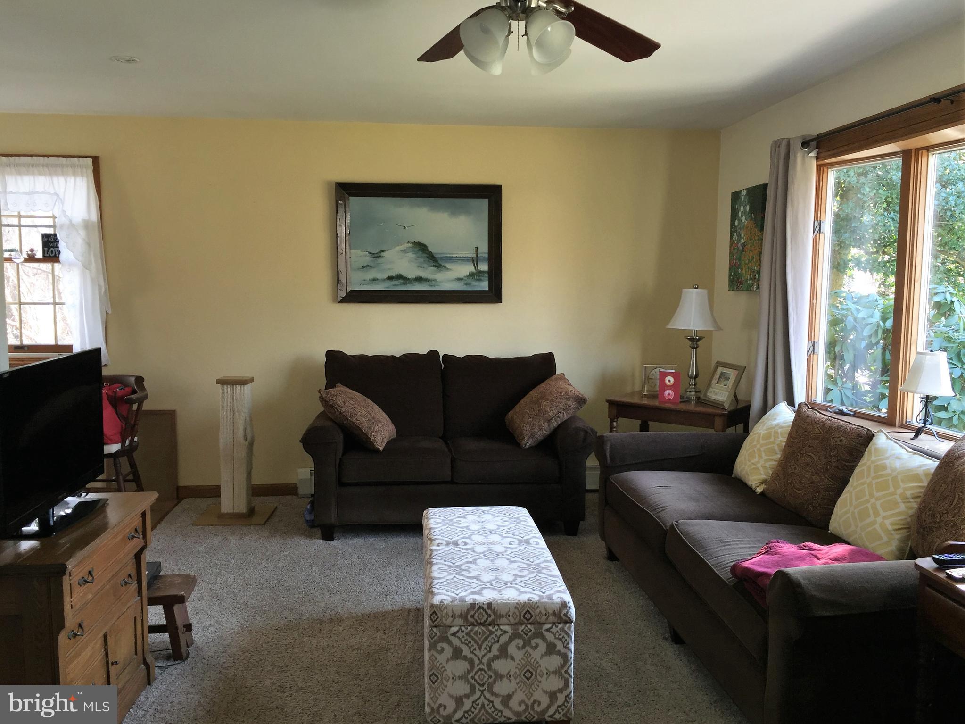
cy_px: 362
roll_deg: -1.3
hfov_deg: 61.7
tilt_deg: -4.7
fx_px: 808
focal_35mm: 29
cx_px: 482
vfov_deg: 48.2
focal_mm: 4.15
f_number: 2.2
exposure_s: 1/30
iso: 32
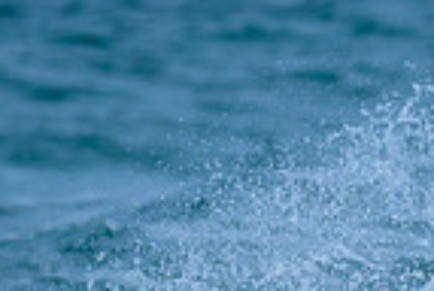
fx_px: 53771
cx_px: 633
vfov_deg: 0.3
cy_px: 499
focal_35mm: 4451
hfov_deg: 0.5
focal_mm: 800
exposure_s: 1/2000
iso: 200
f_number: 6.3
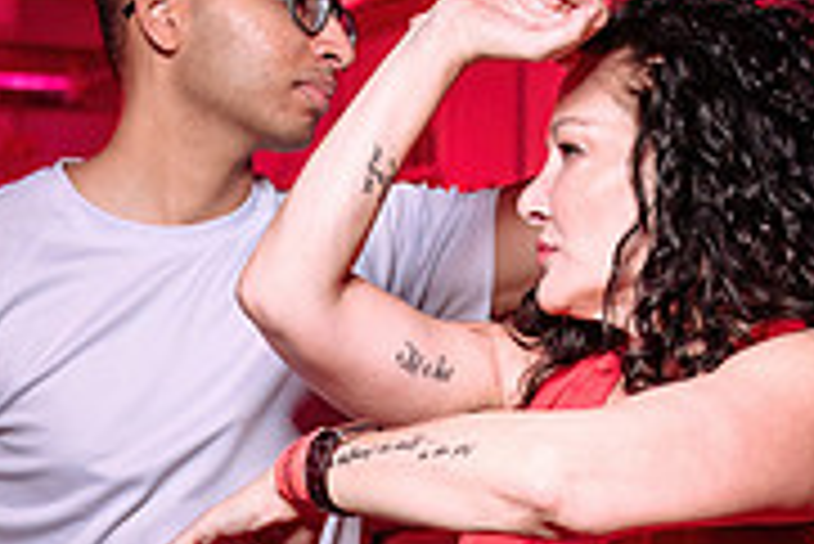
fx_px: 2467
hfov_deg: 18.7
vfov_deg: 12.4
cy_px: 564
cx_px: 562
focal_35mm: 109
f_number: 2.8
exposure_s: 1/50
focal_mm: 34
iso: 800
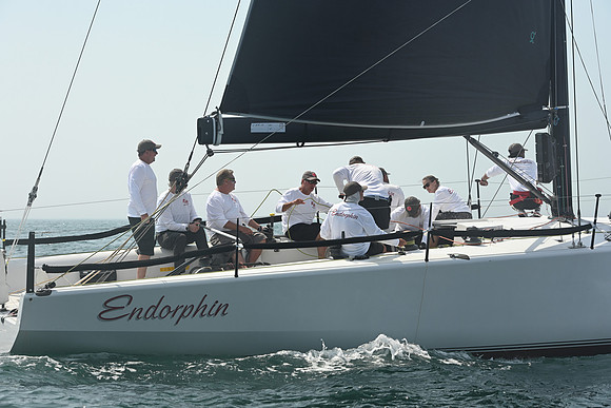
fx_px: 1664
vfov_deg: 14.0
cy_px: 204
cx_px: 306
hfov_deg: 20.8
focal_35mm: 98
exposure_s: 1/1250
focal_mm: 98
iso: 320
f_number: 8
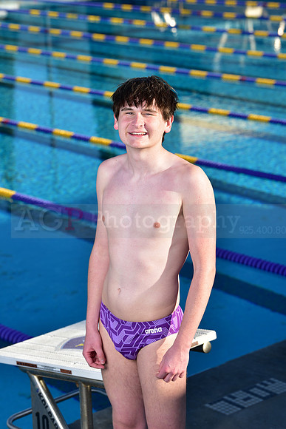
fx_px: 1191
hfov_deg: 13.7
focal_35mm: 100
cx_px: 143
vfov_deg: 20.4
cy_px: 214
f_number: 5.6
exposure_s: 1/250
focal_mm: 100
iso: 64
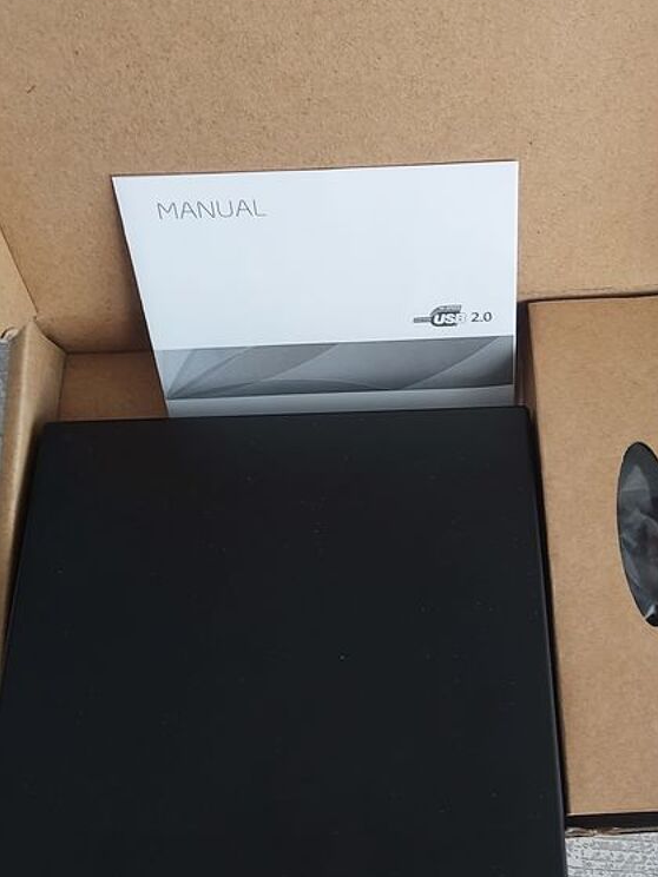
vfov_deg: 43.8
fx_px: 1090
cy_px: 428
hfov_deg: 33.3
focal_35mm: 43
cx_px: 437
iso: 50
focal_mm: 4.6
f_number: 1.8
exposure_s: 1/50
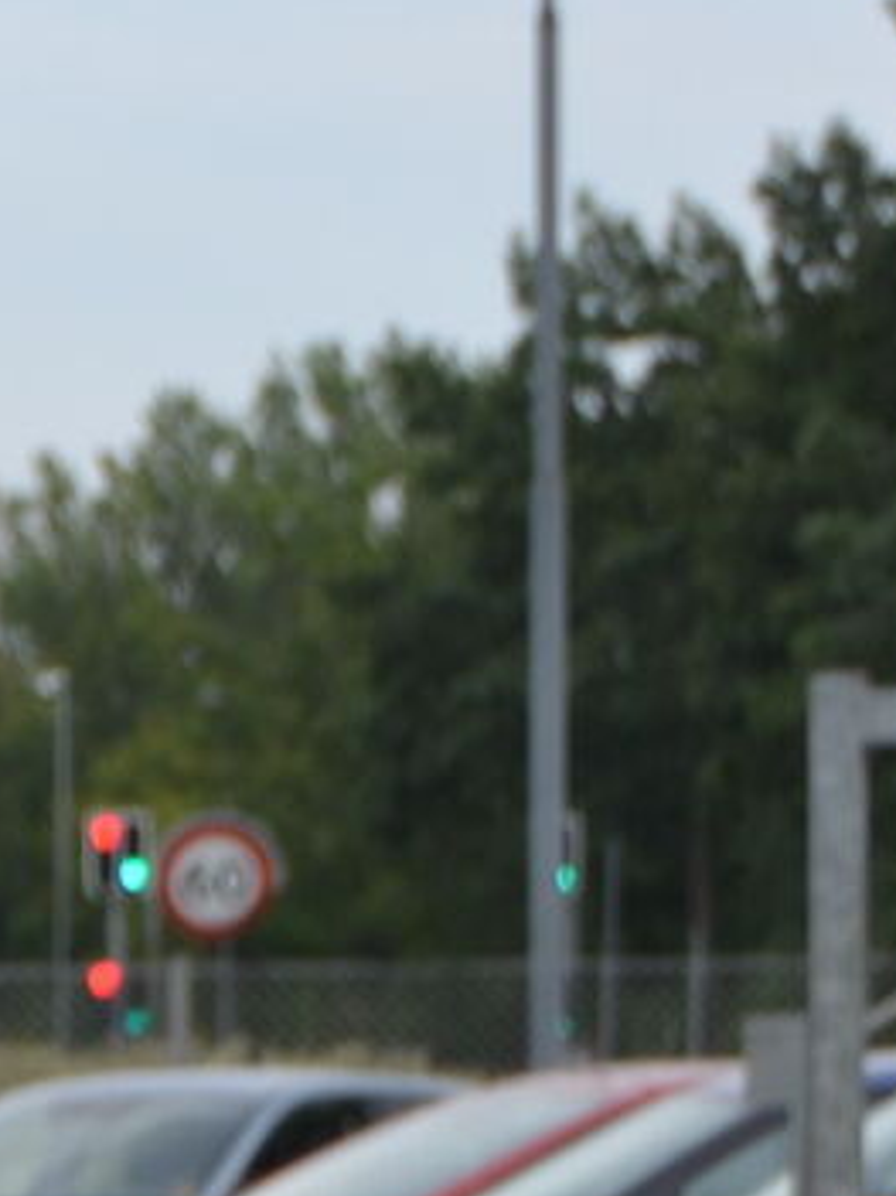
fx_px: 10360
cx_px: -2214
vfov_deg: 6.5
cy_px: 2140
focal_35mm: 300
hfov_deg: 4.6
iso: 100
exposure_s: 1/200
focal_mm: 38
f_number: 7.1
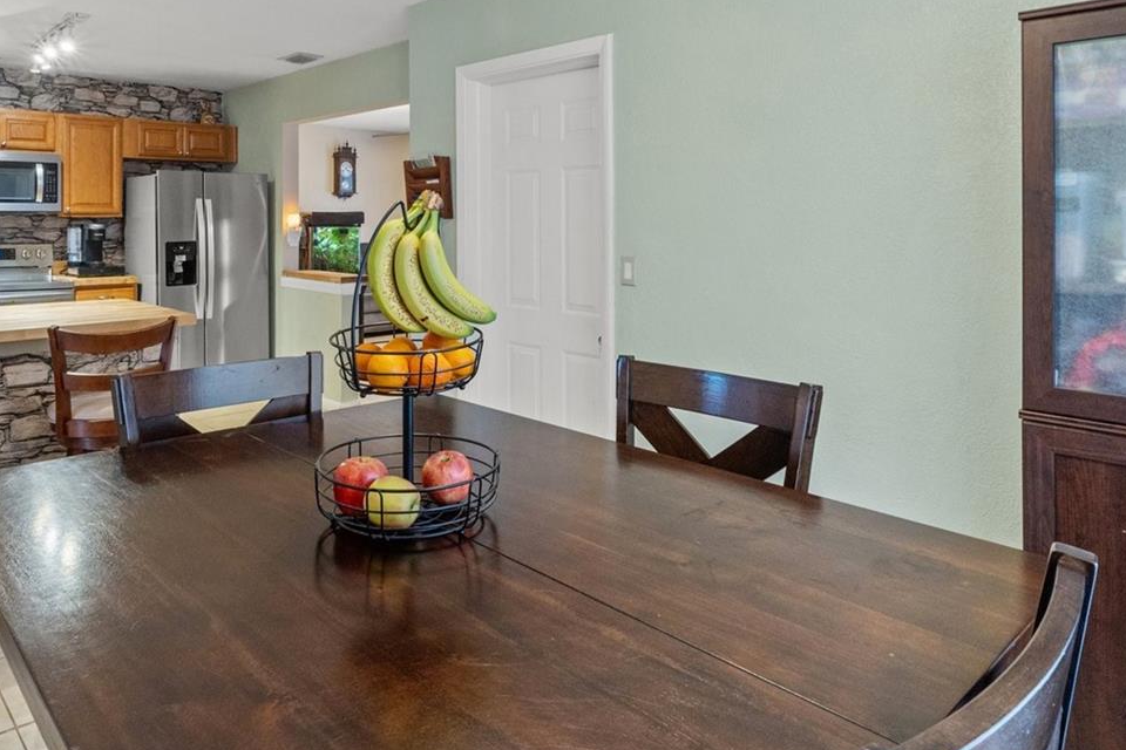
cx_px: 483
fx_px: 782
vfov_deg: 50.0
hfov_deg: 71.1
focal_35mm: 25
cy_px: 224
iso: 400
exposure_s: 1/2.5
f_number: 8
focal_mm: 10
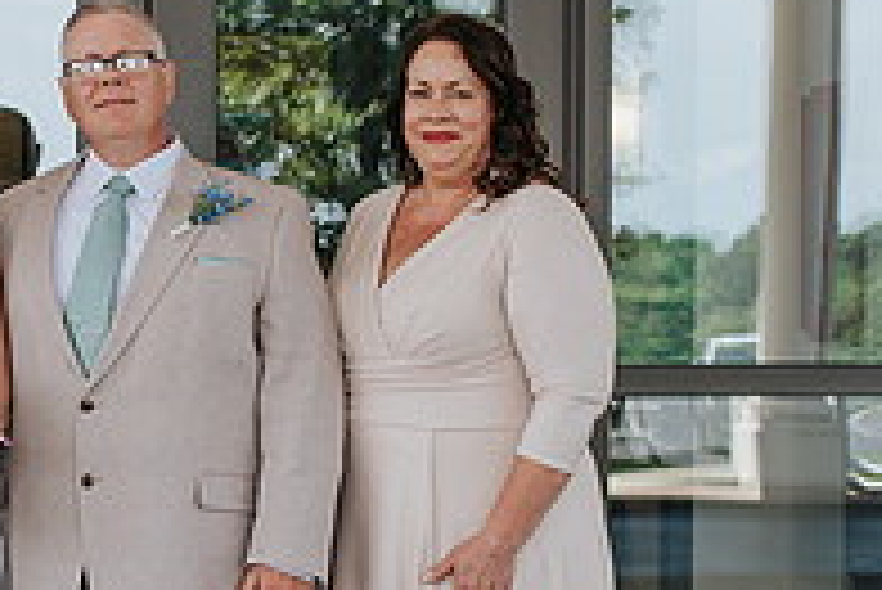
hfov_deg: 14.0
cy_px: 476
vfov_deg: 9.5
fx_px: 3555
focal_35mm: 145
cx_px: 50
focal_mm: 35
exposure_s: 1/320
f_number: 3.5
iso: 160
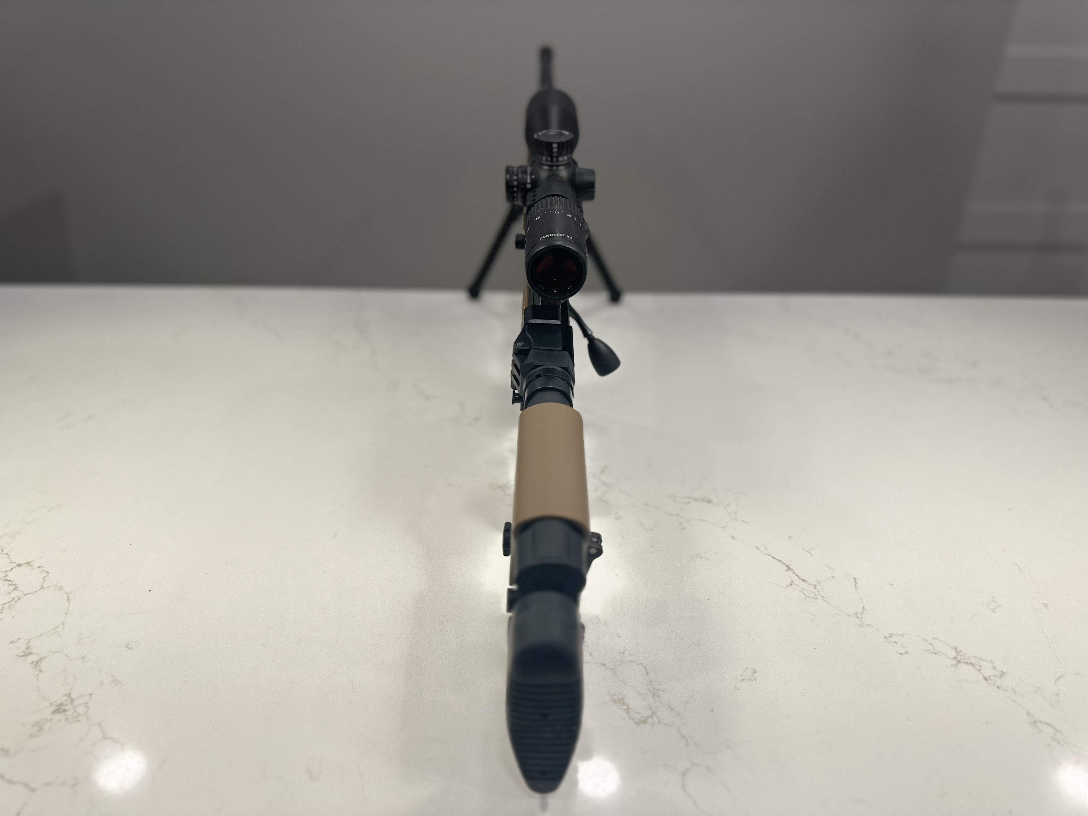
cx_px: 544
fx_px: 754
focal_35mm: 24
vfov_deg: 56.8
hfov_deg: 71.6
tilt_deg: -28.2
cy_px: 408
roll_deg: +0.1
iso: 200
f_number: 1.78
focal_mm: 6.86
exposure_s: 1/120
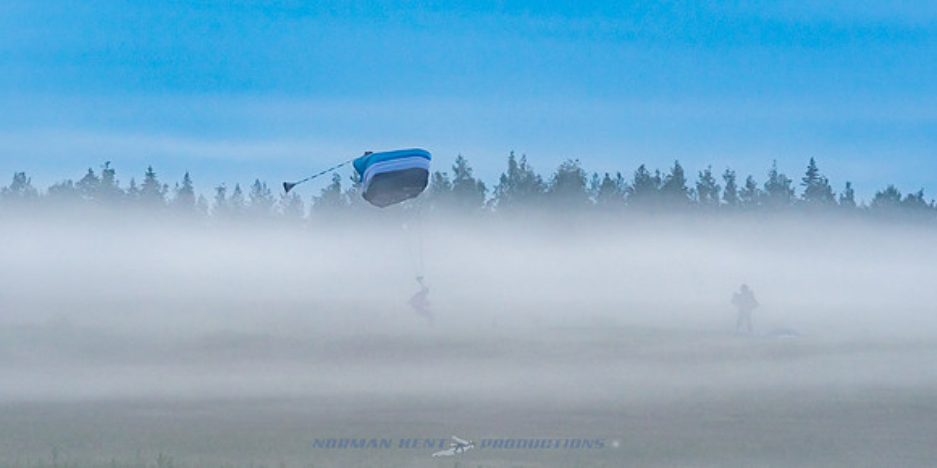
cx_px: 468
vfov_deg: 4.3
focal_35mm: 257
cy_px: 188
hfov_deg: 8.6
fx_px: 6226
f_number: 5.6
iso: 1000
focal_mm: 200
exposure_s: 1/250
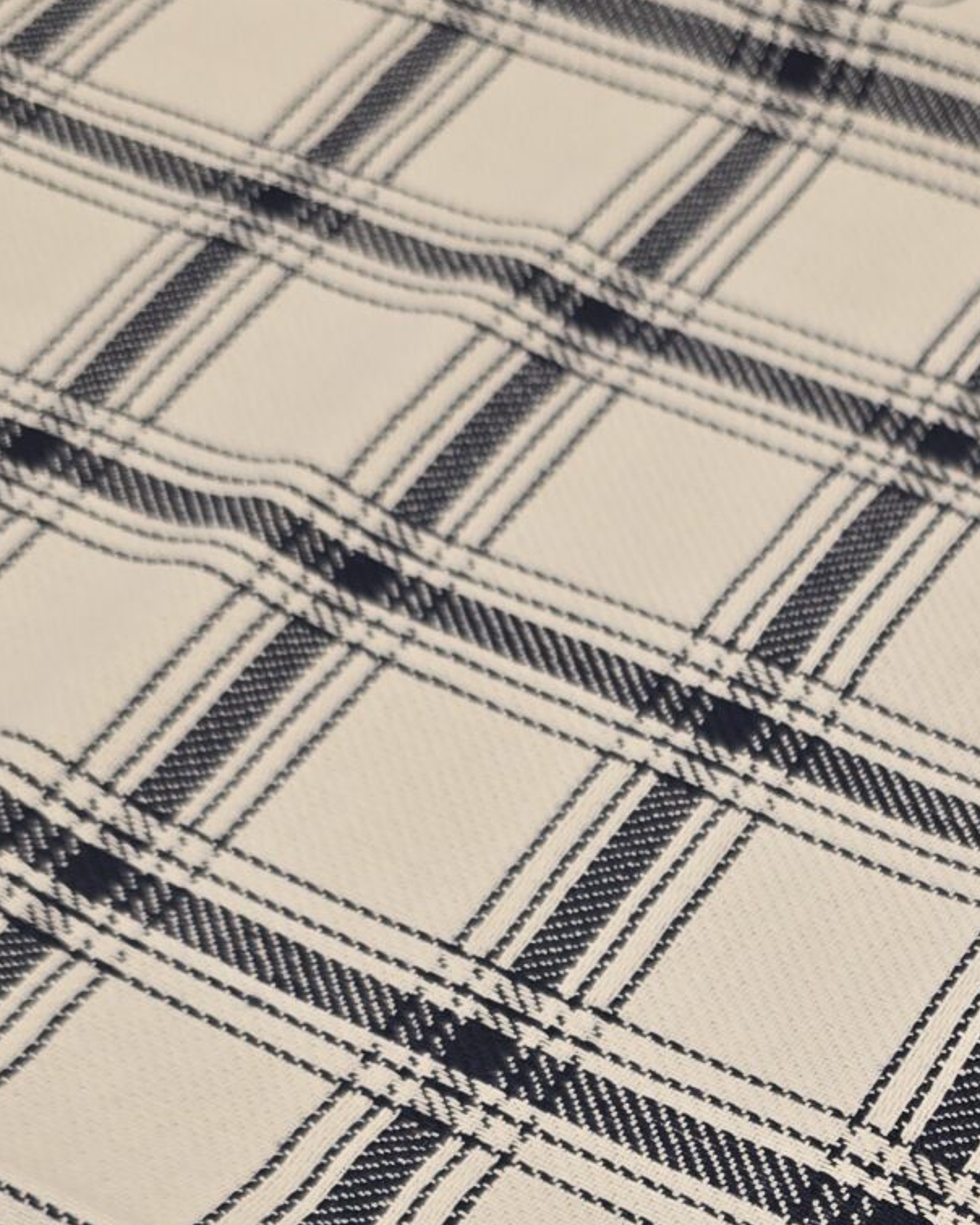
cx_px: 1074
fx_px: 2755
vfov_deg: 23.5
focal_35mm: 76
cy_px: 1342
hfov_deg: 19.3
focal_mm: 6.3
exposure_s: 1/120
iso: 100
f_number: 1.7
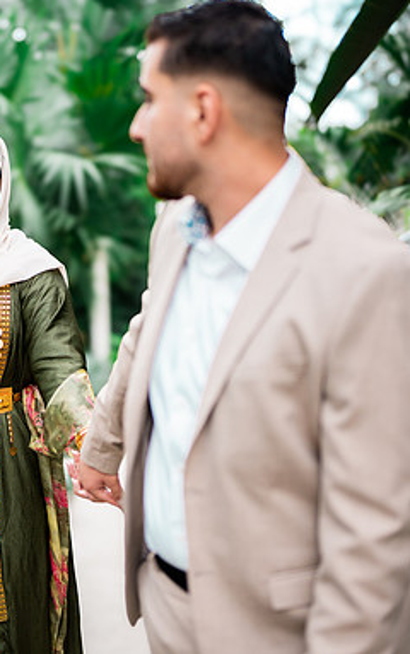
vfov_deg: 37.5
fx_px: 964
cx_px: 62
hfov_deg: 23.5
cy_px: 325
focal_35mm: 54
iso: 200
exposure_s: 1/800
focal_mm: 35
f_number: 1.2
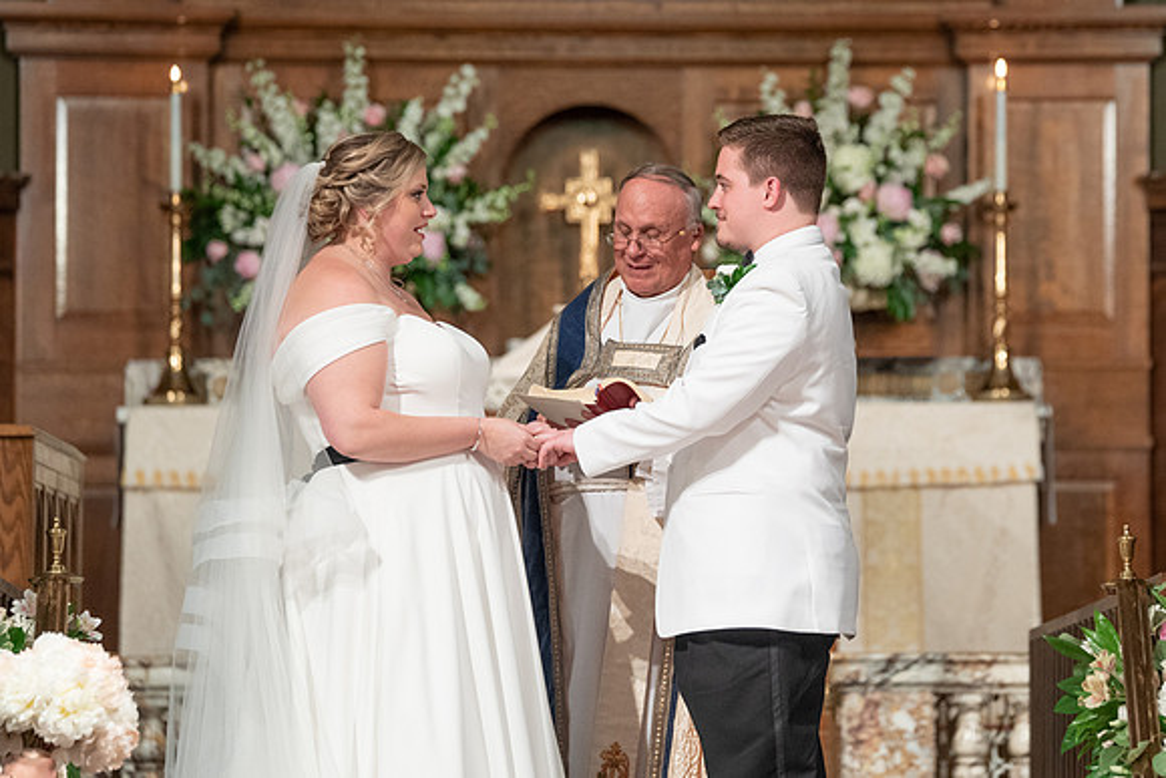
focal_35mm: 262
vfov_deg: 5.2
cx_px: 750
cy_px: 273
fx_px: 8503
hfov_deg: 7.8
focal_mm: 198
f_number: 4
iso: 2000
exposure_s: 1/100
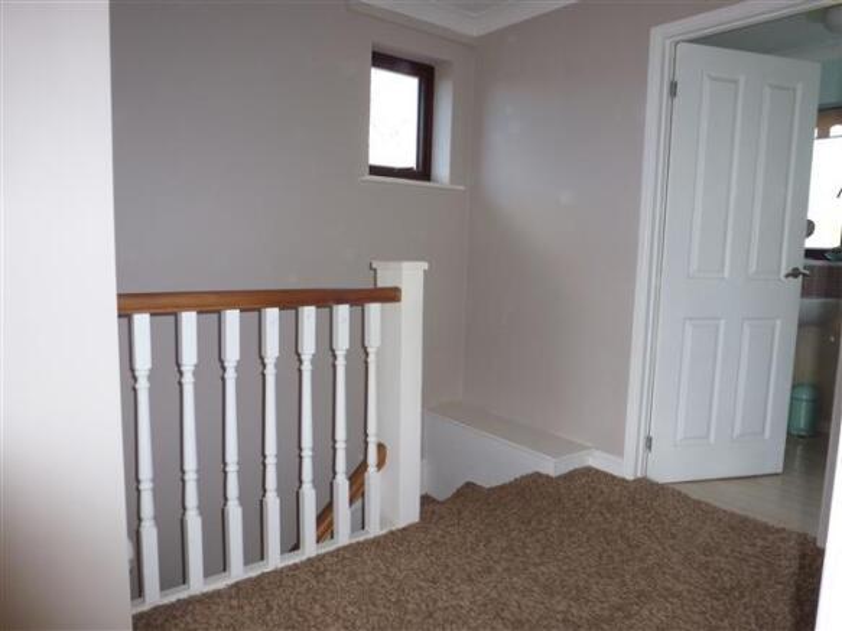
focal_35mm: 24
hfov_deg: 71.6
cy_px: 316
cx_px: 421
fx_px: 584
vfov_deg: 56.8
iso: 160
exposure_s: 1/60
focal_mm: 4.3
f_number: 3.3
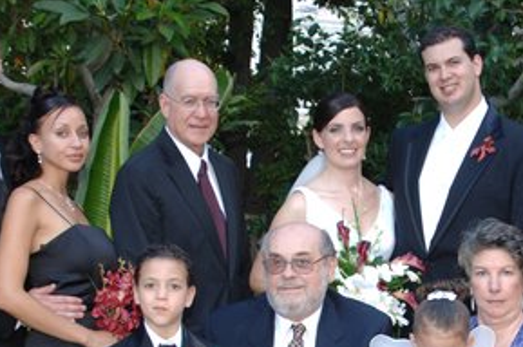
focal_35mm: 93
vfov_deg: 14.4
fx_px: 1350
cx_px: 364
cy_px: 353
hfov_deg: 21.8
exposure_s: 1/50
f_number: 5.6
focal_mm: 28
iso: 400
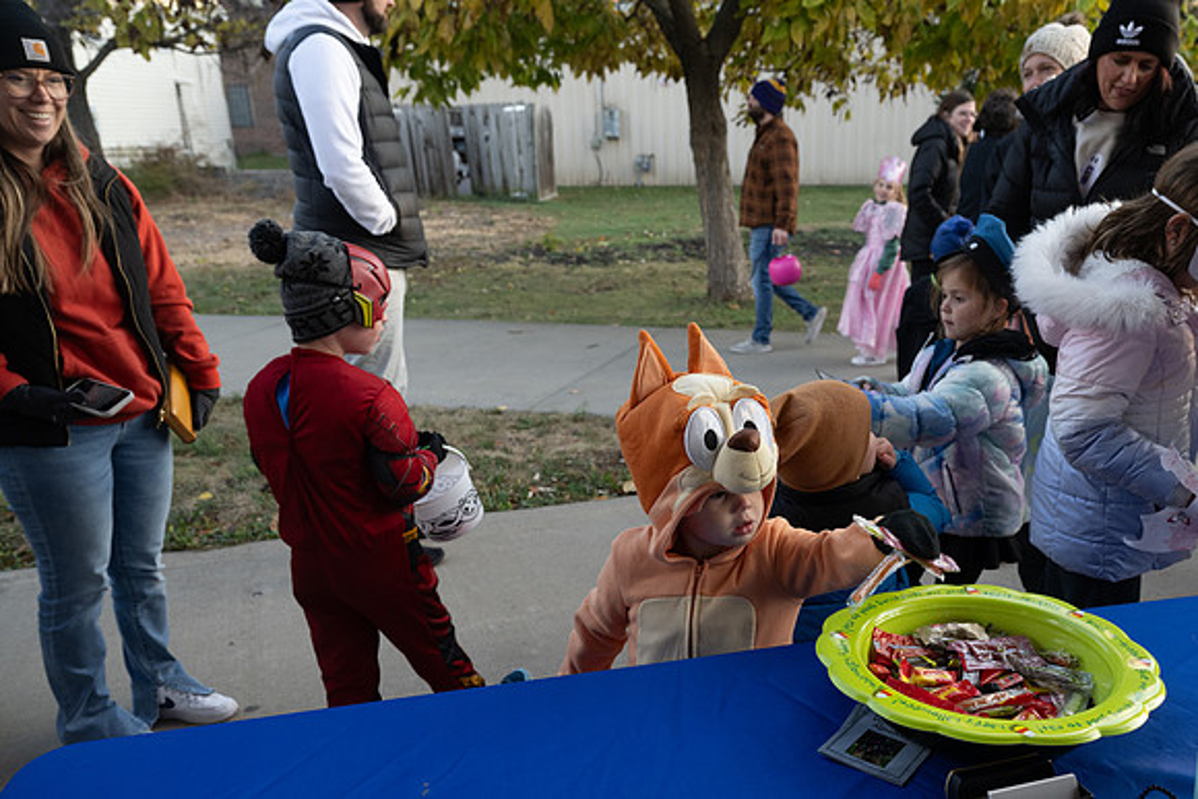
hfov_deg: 60.4
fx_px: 1011
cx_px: 758
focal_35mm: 30
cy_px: 506
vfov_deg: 42.8
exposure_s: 1/160
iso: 500
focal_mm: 24
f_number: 5
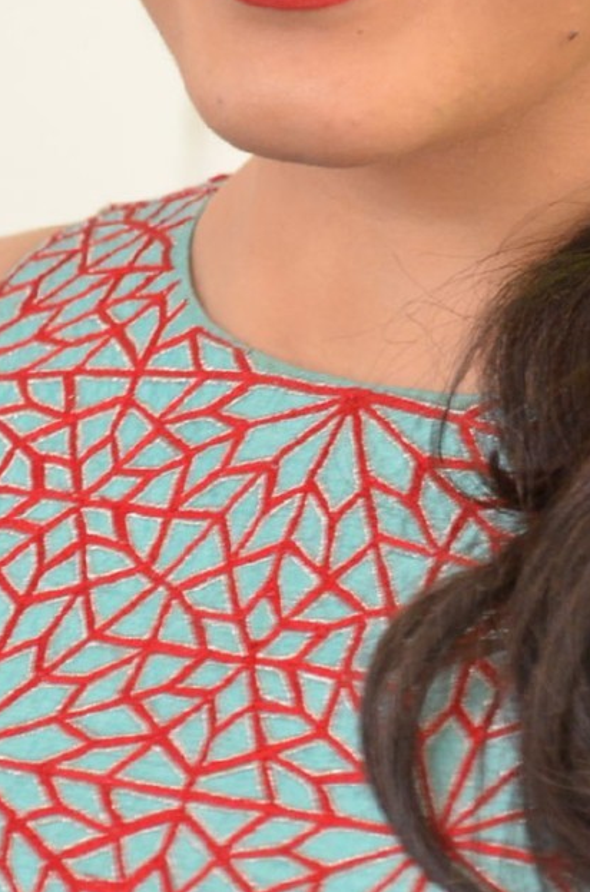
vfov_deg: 5.4
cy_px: -102
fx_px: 9448
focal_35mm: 382
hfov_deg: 3.6
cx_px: 438
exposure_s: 1/125
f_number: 6.3
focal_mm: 105
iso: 2000
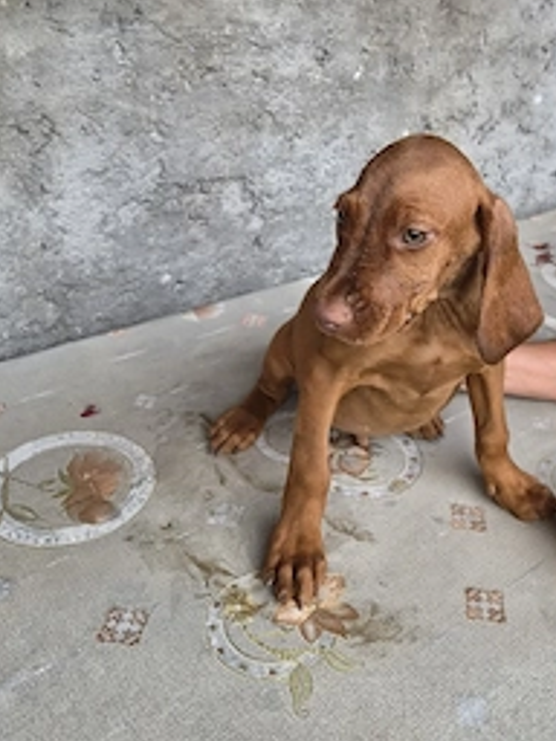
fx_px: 771
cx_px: 362
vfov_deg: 50.5
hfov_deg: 39.3
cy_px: 255
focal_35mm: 36
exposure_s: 1/182
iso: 64
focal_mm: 5.4
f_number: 1.8
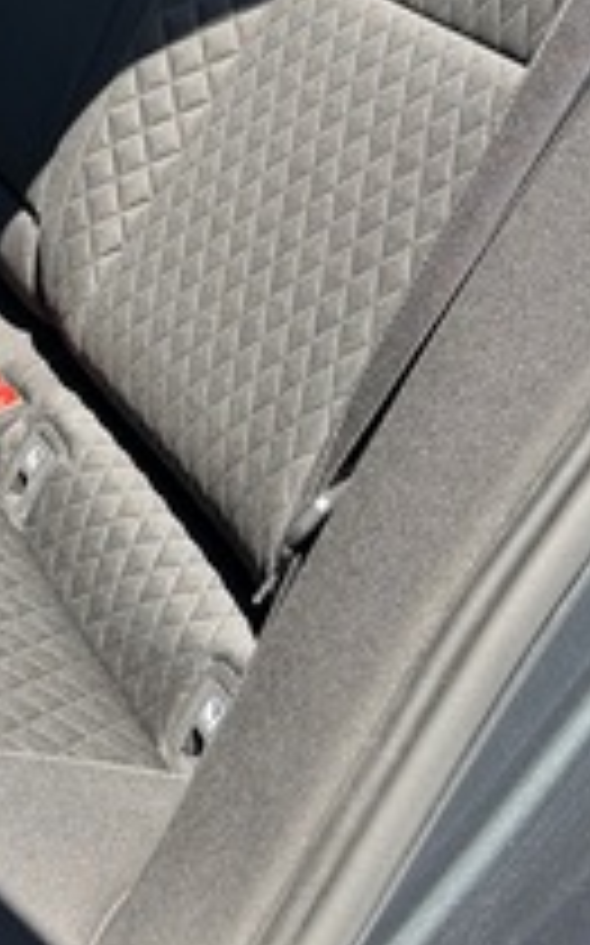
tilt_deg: -17.6
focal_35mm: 77
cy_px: 108
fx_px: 1984
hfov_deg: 16.2
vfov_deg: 26.0
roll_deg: -1.8
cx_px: -133
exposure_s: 1/495
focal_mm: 6.76
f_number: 1.78
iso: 80
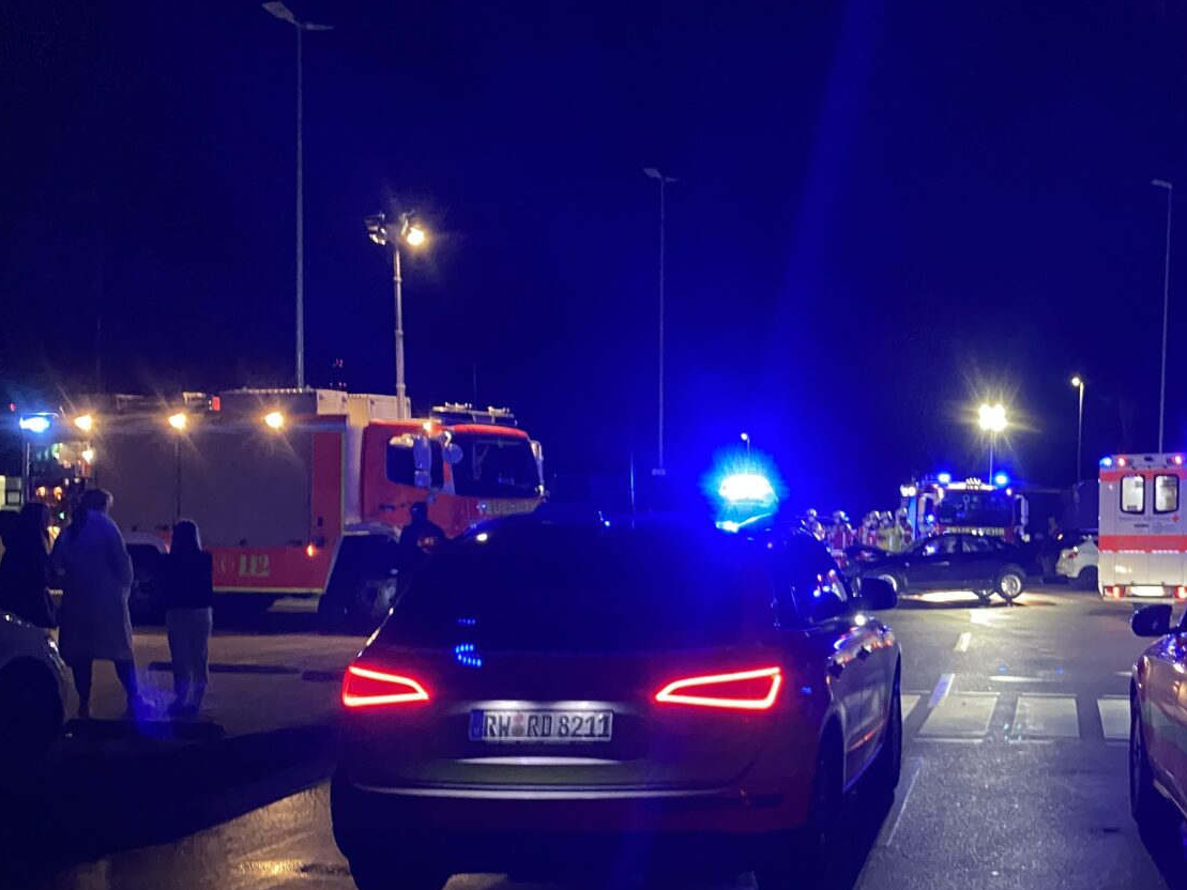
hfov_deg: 37.6
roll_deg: -2.4
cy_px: 605
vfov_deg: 30.0
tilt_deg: -4.1
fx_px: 1646
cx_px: 1013
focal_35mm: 48
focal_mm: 4.25
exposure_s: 1/30
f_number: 1.8
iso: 640
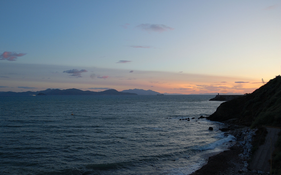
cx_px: 139
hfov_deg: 66.5
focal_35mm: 28
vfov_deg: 44.5
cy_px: 84
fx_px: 214
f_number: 4.5
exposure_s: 1/80
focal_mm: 18
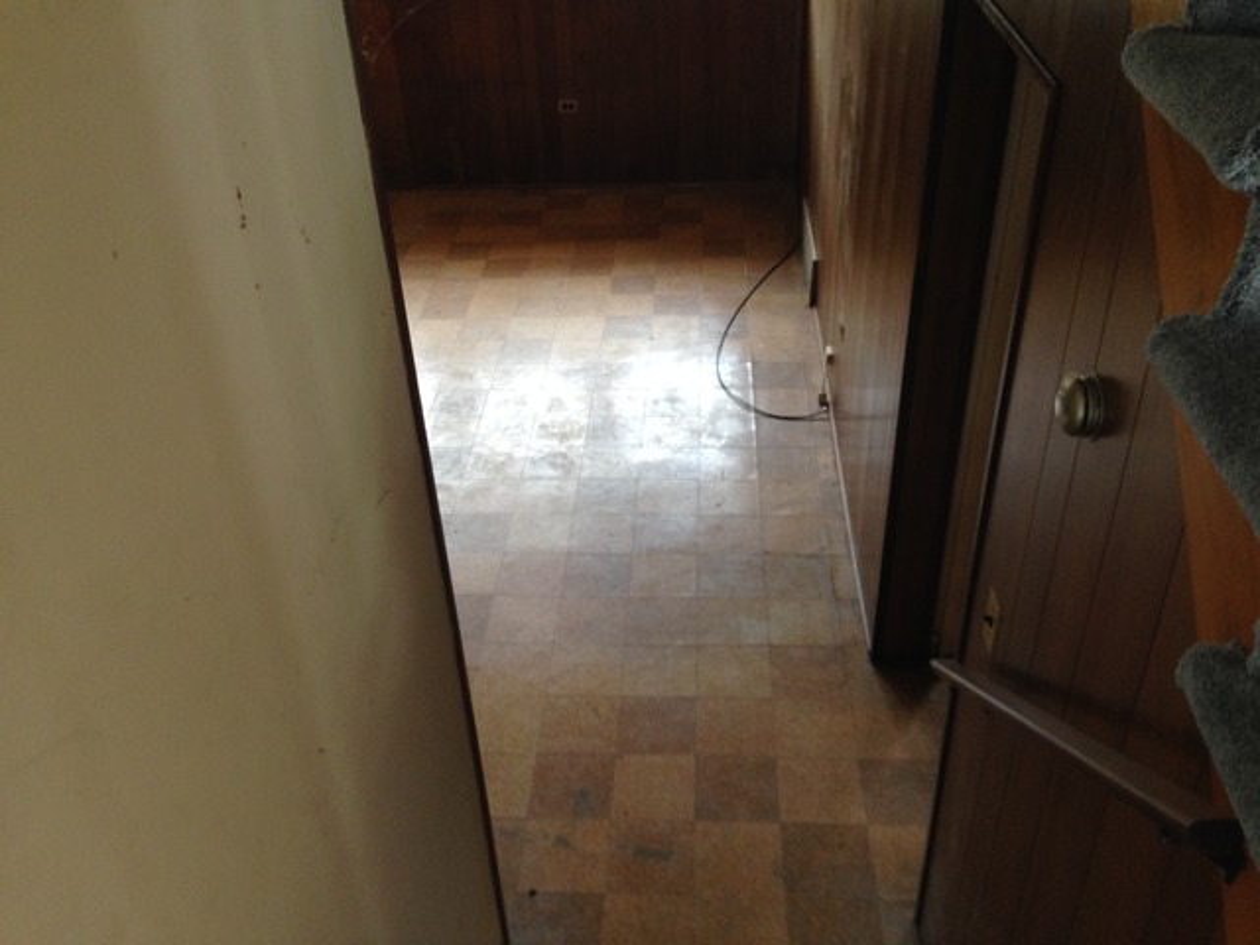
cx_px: 630
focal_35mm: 33
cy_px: 472
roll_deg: +2.2
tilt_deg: -35.0
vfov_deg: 42.9
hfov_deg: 55.4
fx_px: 1201
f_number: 2.4
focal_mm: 4.12
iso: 125
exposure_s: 1/20
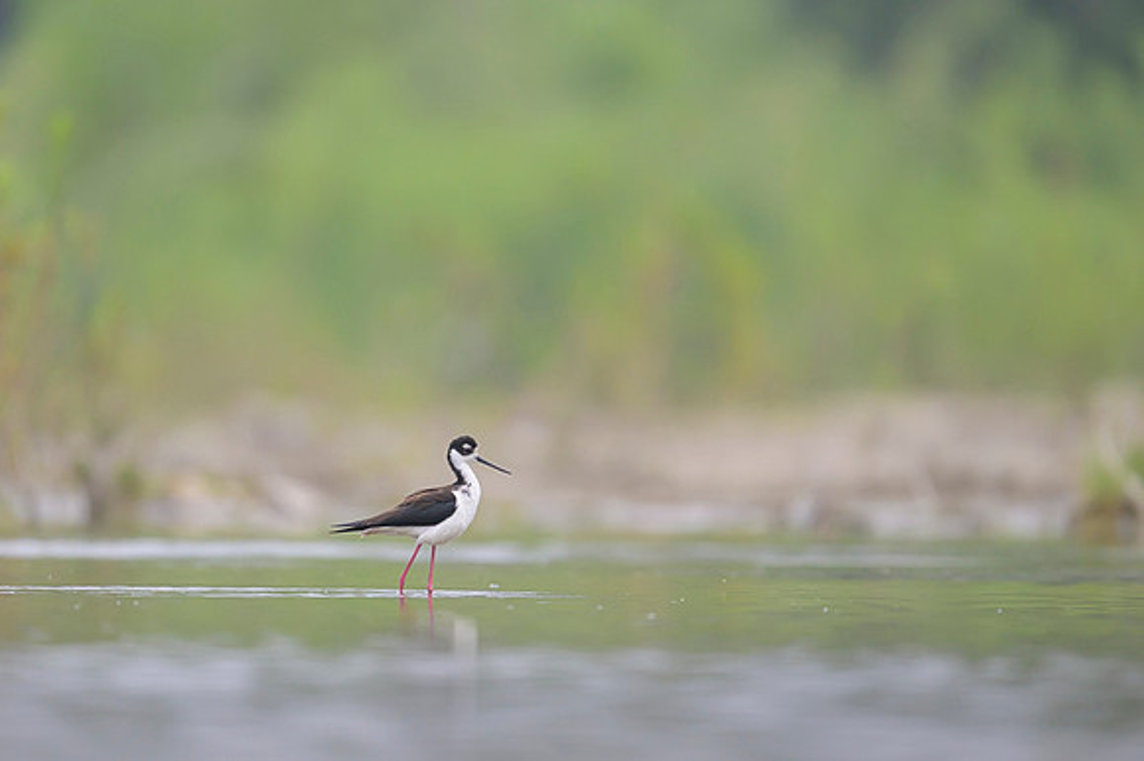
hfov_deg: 3.1
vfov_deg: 2.1
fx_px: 20908
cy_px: 404
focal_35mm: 658
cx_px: 472
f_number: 4
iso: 800
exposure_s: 1/2000
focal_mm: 560
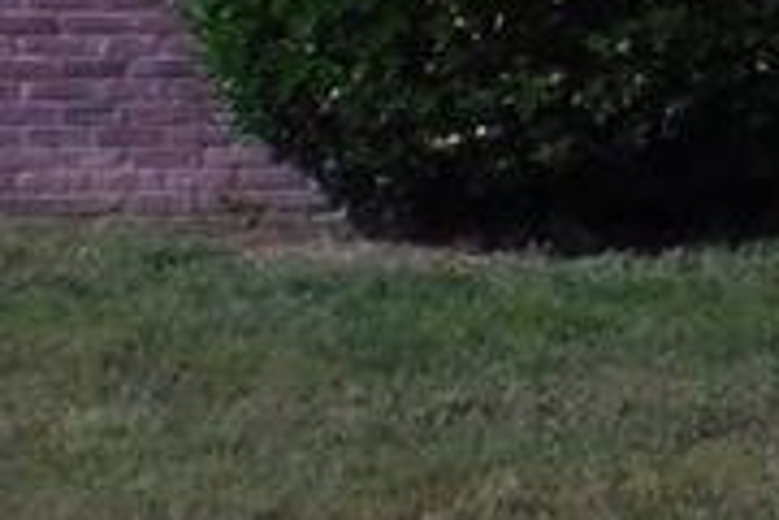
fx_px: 4803
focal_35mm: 222
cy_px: -342
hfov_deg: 8.1
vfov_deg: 6.1
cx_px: 2216
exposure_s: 1/640
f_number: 6.4
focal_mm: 5.3
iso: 125
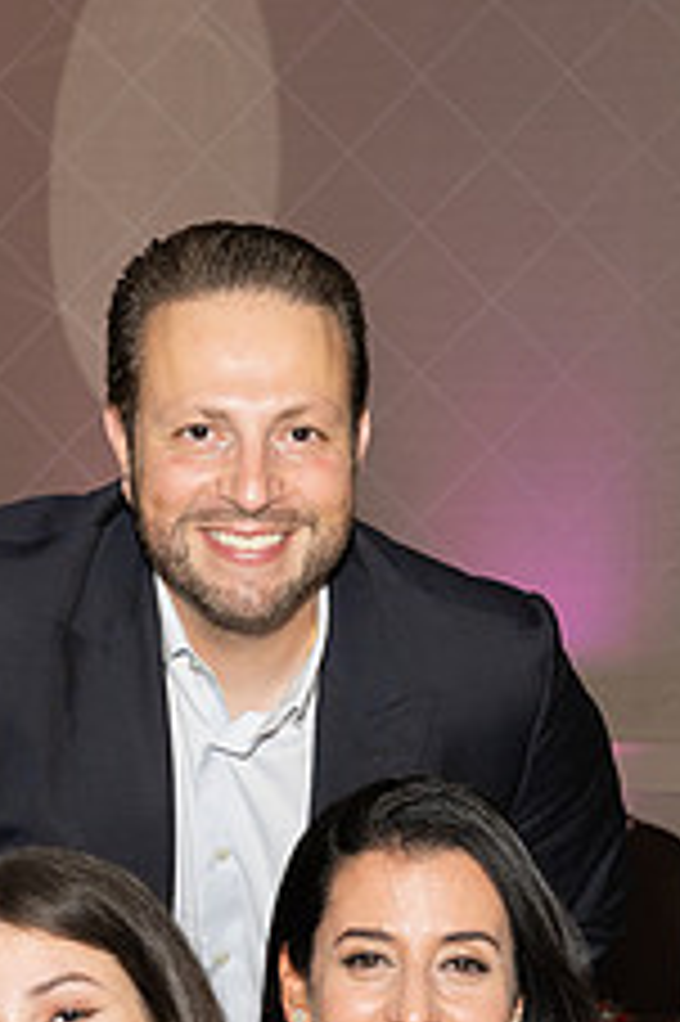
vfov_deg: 16.9
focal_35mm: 119
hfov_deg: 11.5
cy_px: 1004
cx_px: 351
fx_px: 3377
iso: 800
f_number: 5.6
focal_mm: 40
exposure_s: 1/100
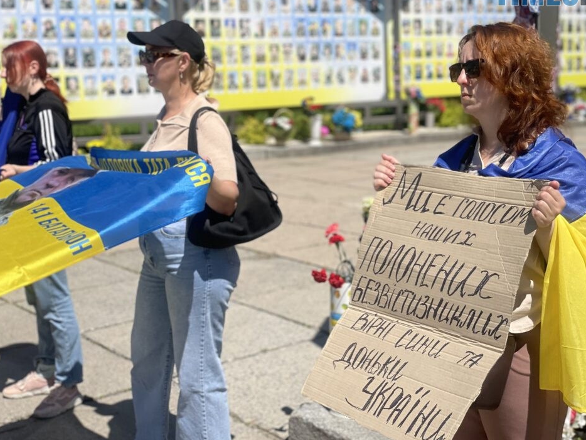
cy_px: 203
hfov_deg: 33.8
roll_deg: +2.4
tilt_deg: -6.6
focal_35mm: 57
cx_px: 318
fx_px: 965
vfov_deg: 25.7
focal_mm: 6
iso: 32
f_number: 2
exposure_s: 1/3984
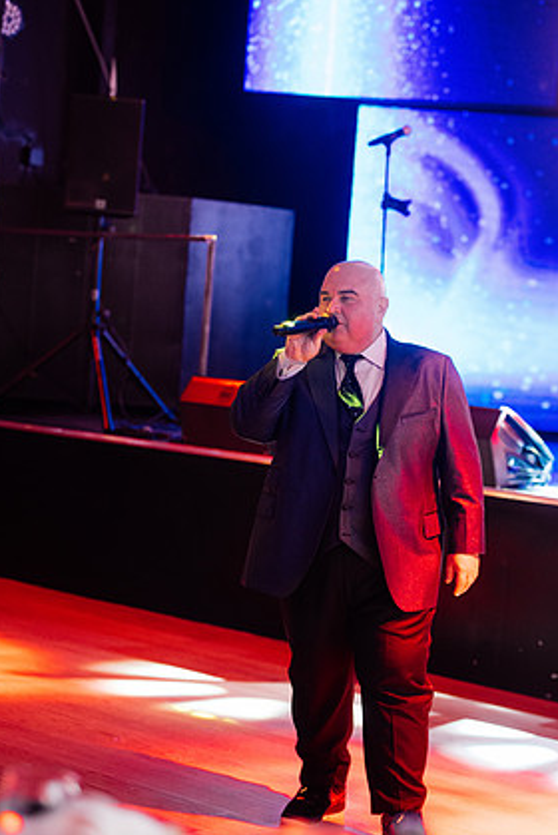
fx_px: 2042
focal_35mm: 88
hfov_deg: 15.6
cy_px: 430
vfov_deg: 23.1
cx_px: 289
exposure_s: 1/200
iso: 2000
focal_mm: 82
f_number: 2.8
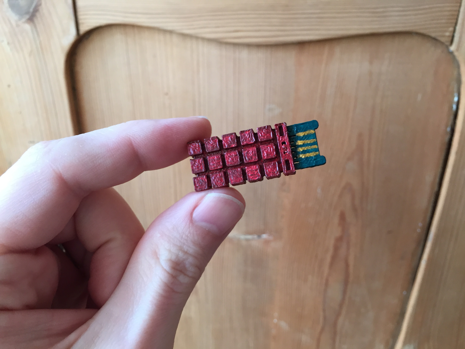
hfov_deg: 61.7
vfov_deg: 48.2
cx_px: 232
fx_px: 390
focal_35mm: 29
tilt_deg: -25.6
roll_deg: -1.1
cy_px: 174
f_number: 2.2
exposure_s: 1/33
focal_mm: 4.15
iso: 125
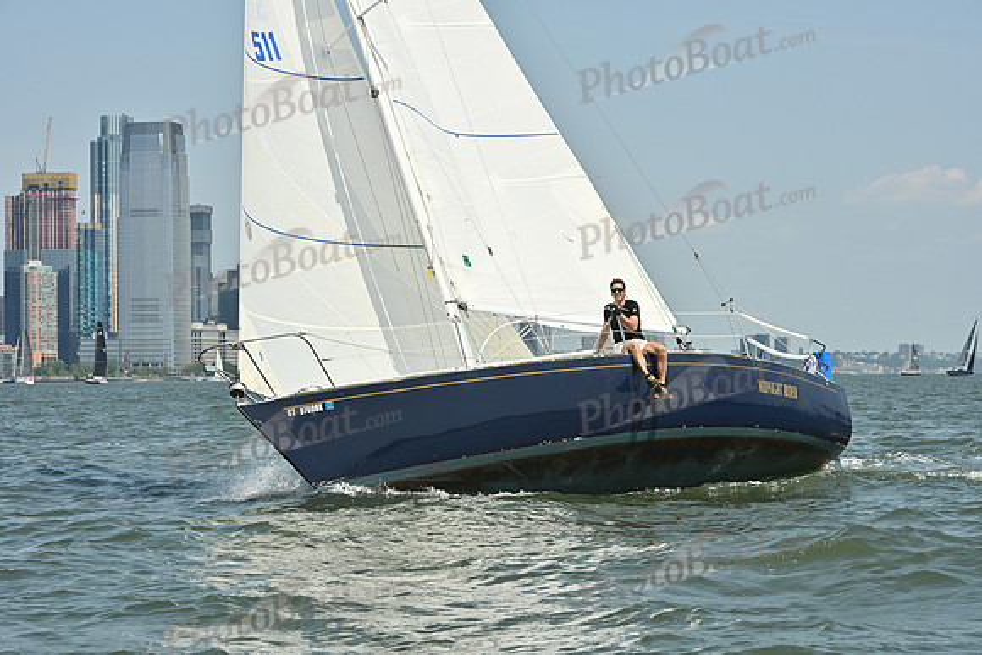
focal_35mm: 95
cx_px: 491
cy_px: 328
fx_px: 2592
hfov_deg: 21.5
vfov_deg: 14.4
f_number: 9
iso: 320
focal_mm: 95
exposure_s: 1/1250
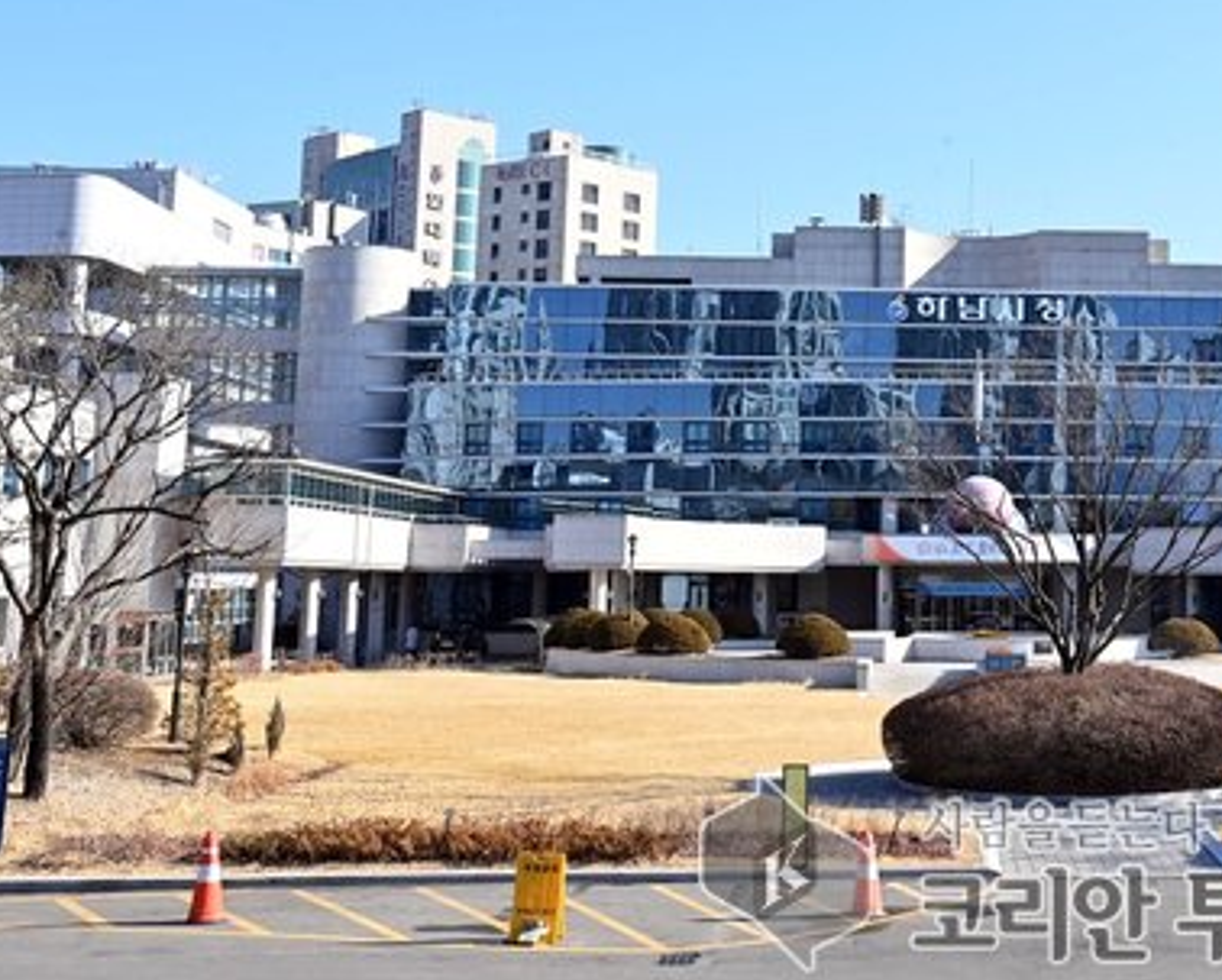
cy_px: 265
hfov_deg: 30.8
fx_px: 2135
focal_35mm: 59
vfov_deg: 25.6
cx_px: 1057
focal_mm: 34
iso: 800
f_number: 13
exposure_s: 1/400
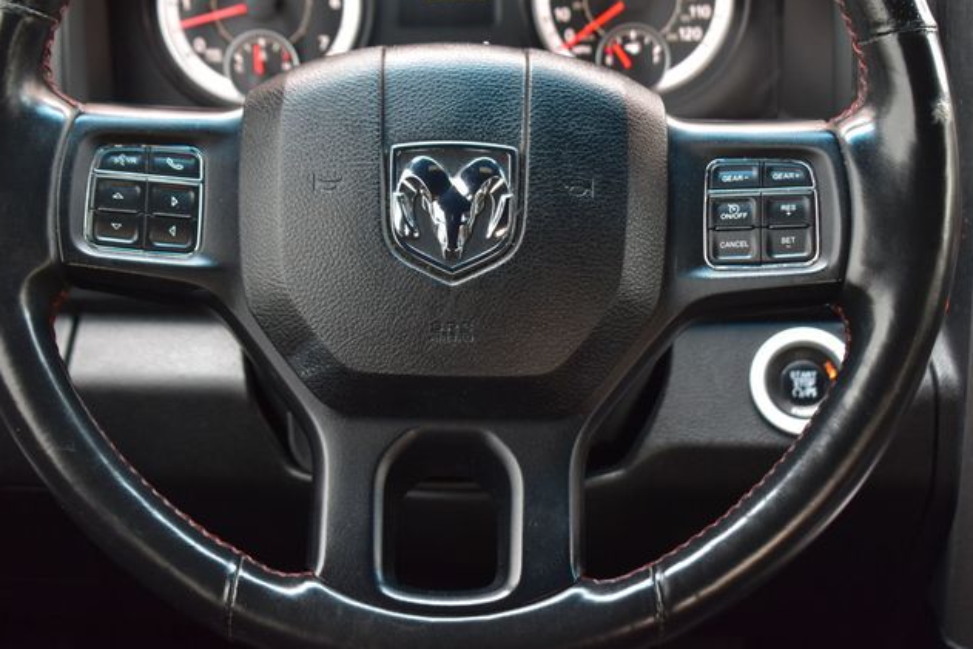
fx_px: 1973
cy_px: 324
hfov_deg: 27.7
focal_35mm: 73
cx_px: 481
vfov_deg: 18.7
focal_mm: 48
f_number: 6.3
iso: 640
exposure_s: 1/15
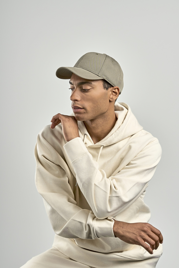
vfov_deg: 27.0
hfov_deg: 18.2
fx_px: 559
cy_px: 134
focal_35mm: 75
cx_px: 90
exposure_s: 1/160
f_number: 9
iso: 320
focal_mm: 50
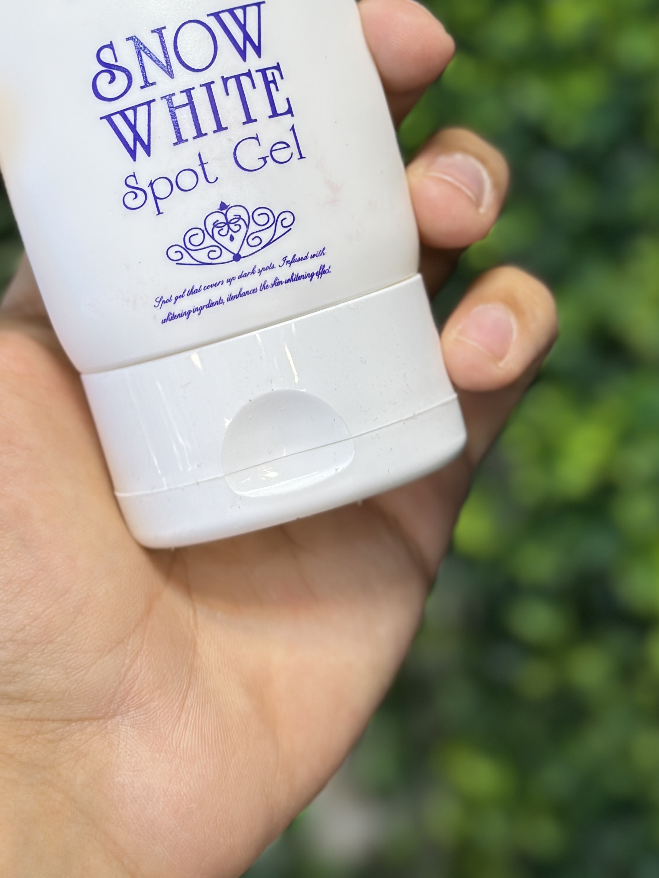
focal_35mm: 79
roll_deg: -1.1
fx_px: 2006
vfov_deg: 24.3
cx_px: 211
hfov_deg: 18.6
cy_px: 161
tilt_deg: -5.4
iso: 80
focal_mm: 6.86
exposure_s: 1/100
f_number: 1.78
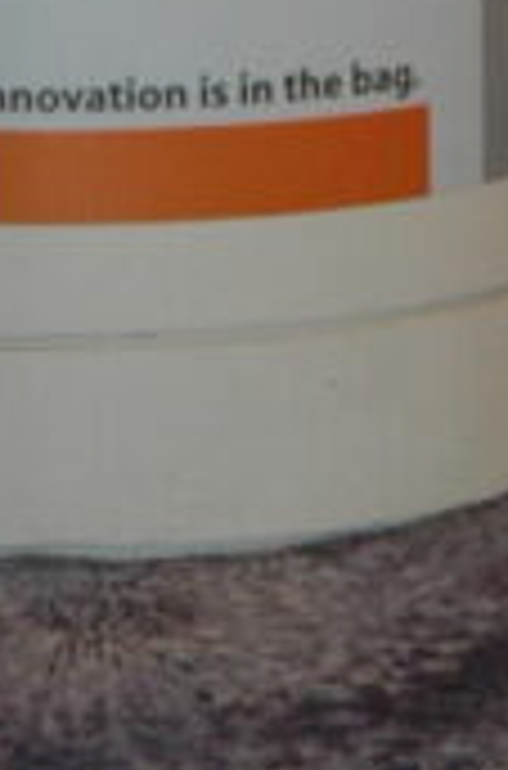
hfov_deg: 4.0
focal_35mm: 342
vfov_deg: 5.8
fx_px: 7283
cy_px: -1184
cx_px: 31
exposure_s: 1/60
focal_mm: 38
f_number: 4.2
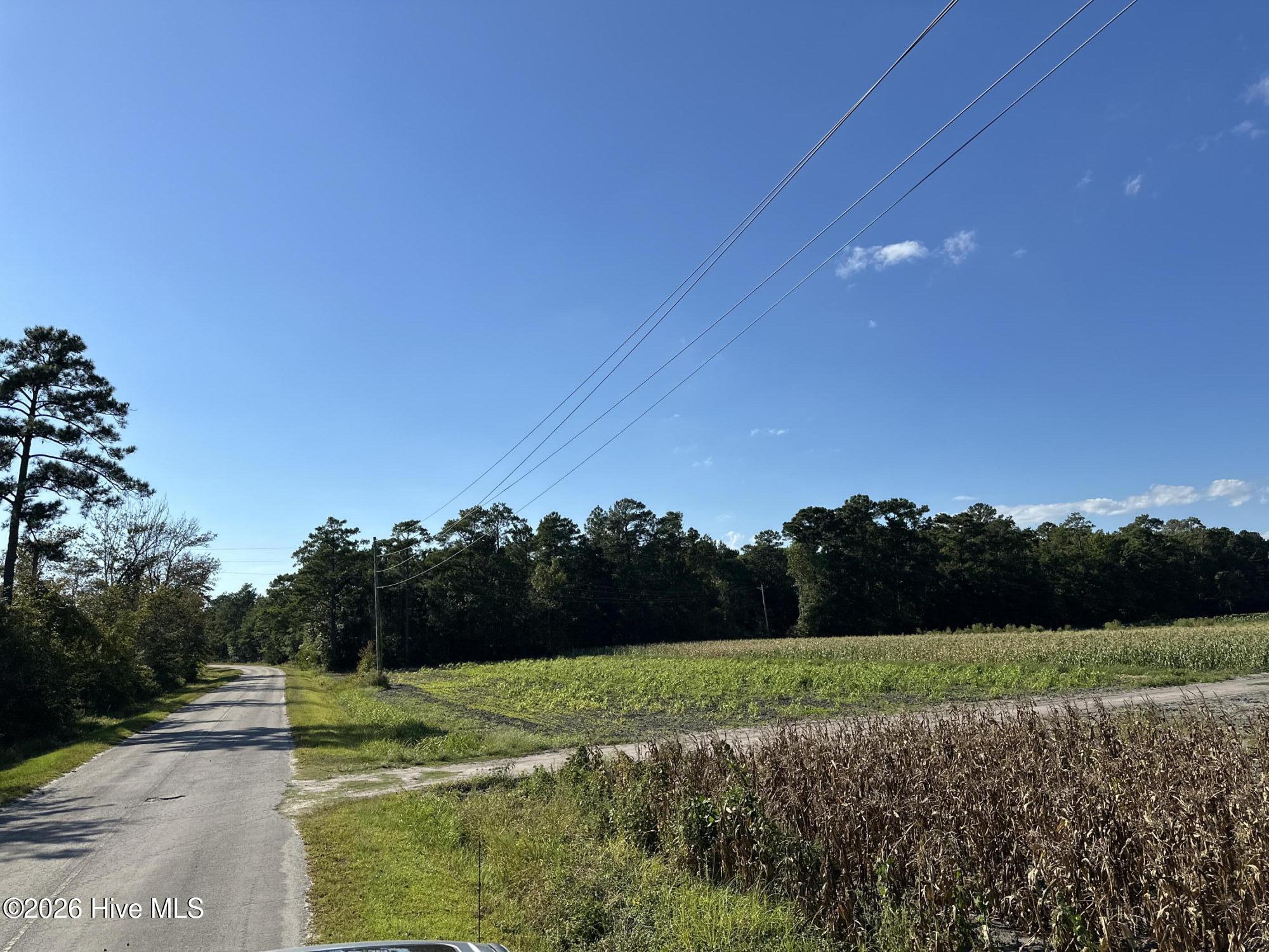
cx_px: 634
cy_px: 476
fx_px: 880
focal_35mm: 24
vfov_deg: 56.8
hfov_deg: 71.6
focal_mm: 6.86
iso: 80
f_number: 1.78
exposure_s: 1/7042
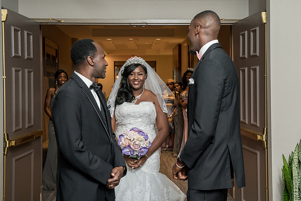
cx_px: 173
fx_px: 475
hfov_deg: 35.1
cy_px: 86
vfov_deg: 23.9
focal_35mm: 57
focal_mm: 49
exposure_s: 1/200
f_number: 7.1
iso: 2000
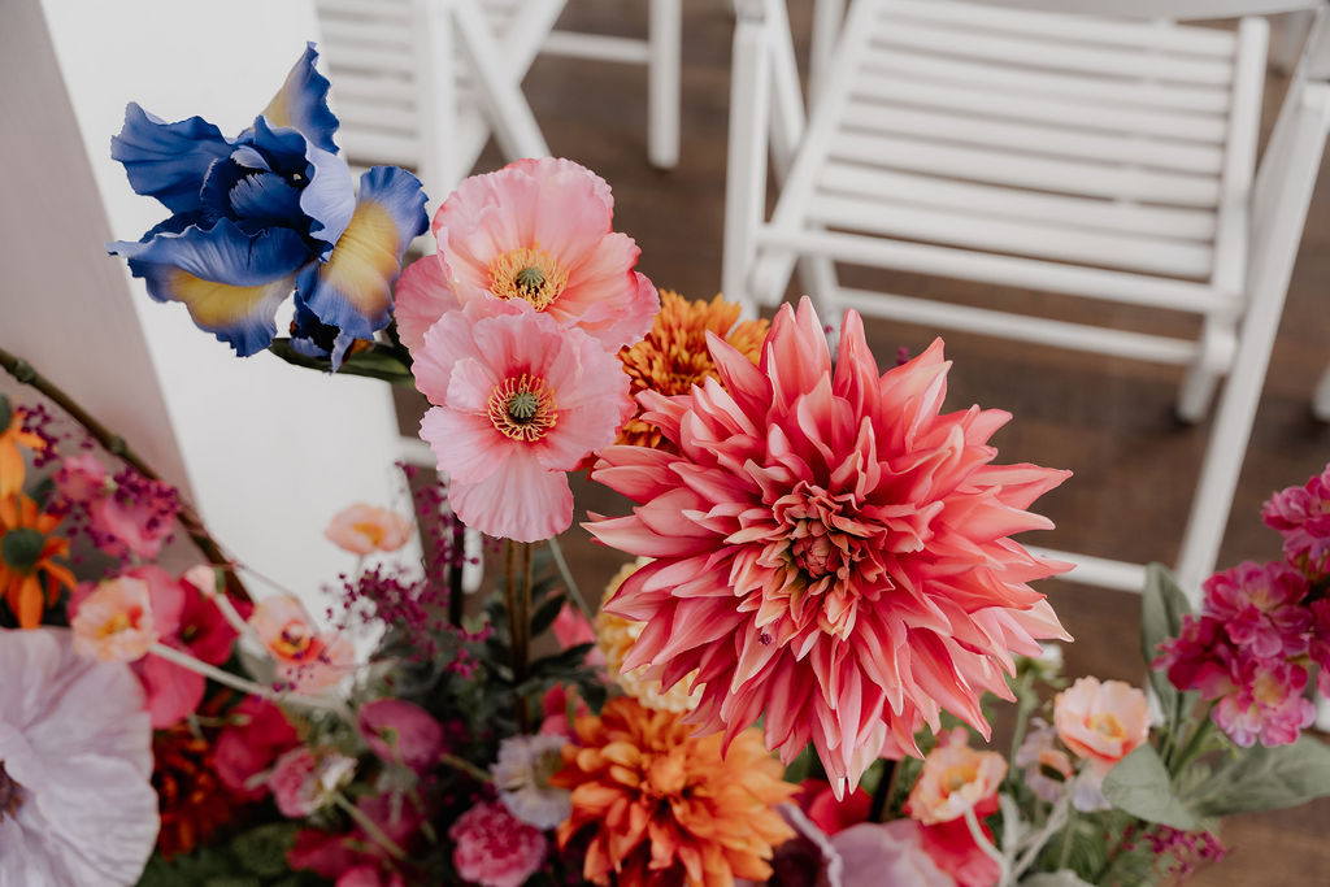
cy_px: 444
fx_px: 1555
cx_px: 665
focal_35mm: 42
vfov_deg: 31.8
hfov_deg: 46.3
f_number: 3.5
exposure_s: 1/200
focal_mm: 42.1
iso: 800
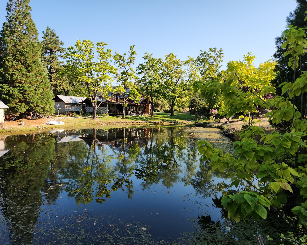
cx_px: 151
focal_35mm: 24
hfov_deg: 70.3
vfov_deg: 58.8
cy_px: 123
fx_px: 218
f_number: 1.8
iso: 20
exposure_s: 1/594
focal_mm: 5.4
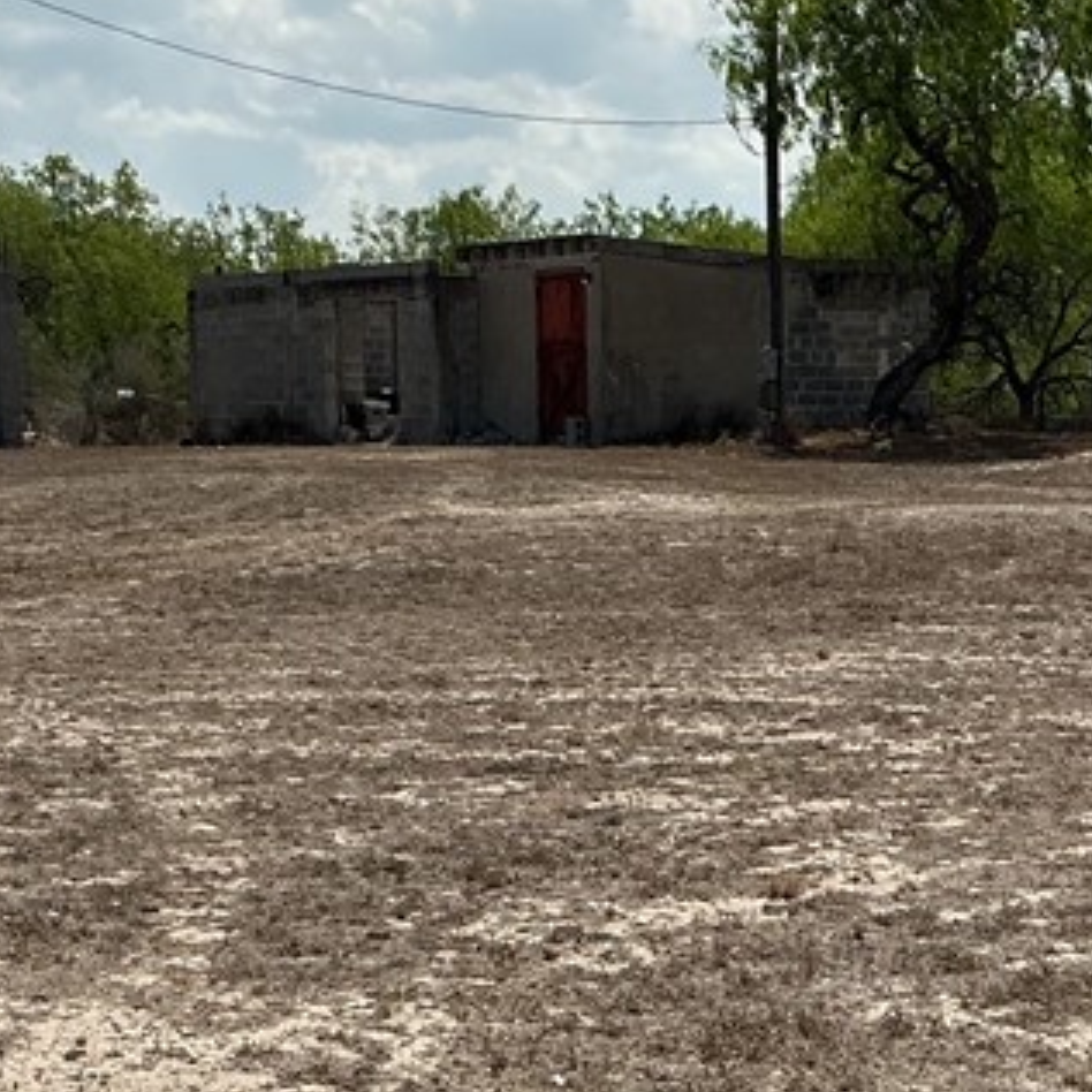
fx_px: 2962
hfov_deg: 20.8
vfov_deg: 20.7
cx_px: 729
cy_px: 847
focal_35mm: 83
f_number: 1.8
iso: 25
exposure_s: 1/3322
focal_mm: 3
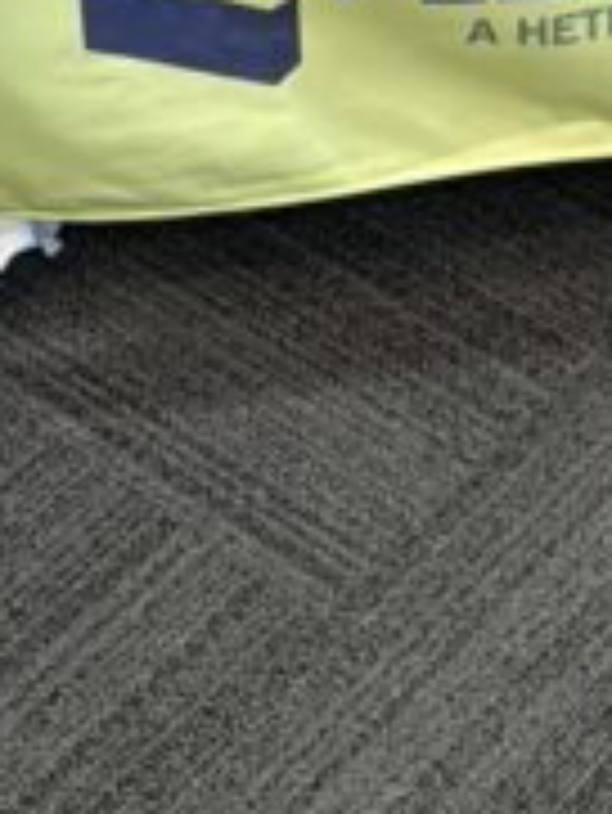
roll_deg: -1.7
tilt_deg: -24.1
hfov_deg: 10.6
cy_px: -922
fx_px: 3202
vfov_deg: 12.4
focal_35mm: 136
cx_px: 882
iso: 200
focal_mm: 6.76
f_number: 1.78
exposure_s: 1/60
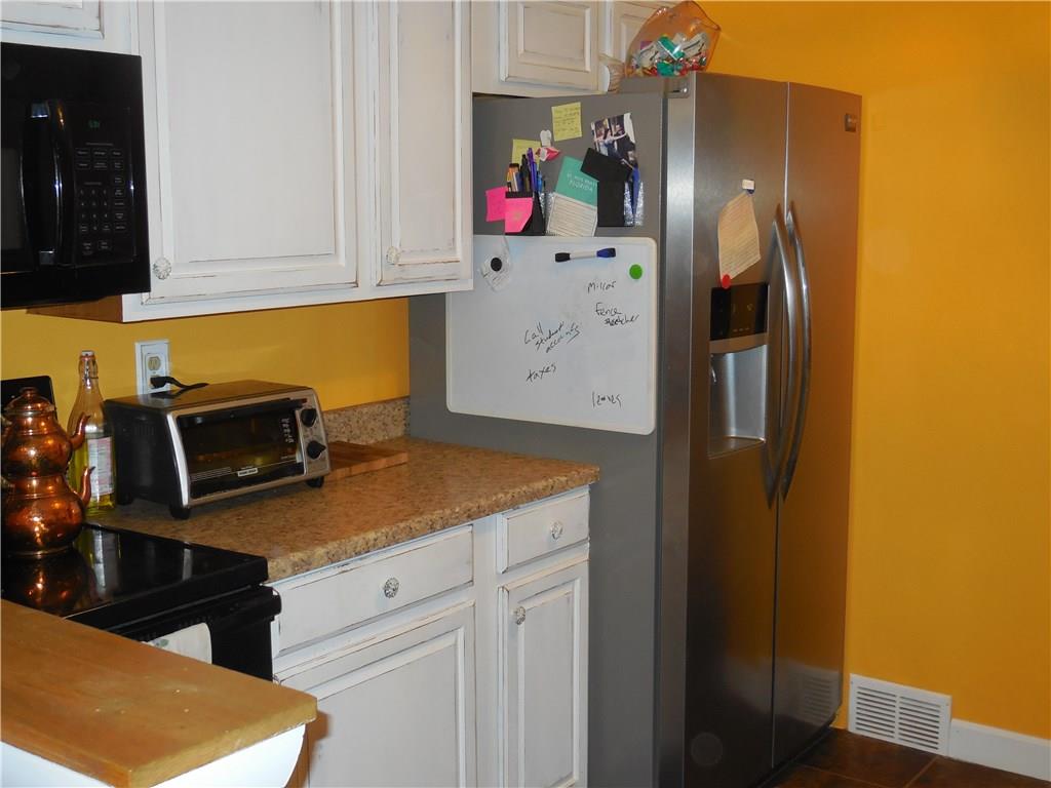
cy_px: 394
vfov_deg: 31.5
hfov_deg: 41.2
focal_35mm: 46
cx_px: 526
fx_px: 1397
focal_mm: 8.2
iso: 320
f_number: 3.8
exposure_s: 1/30
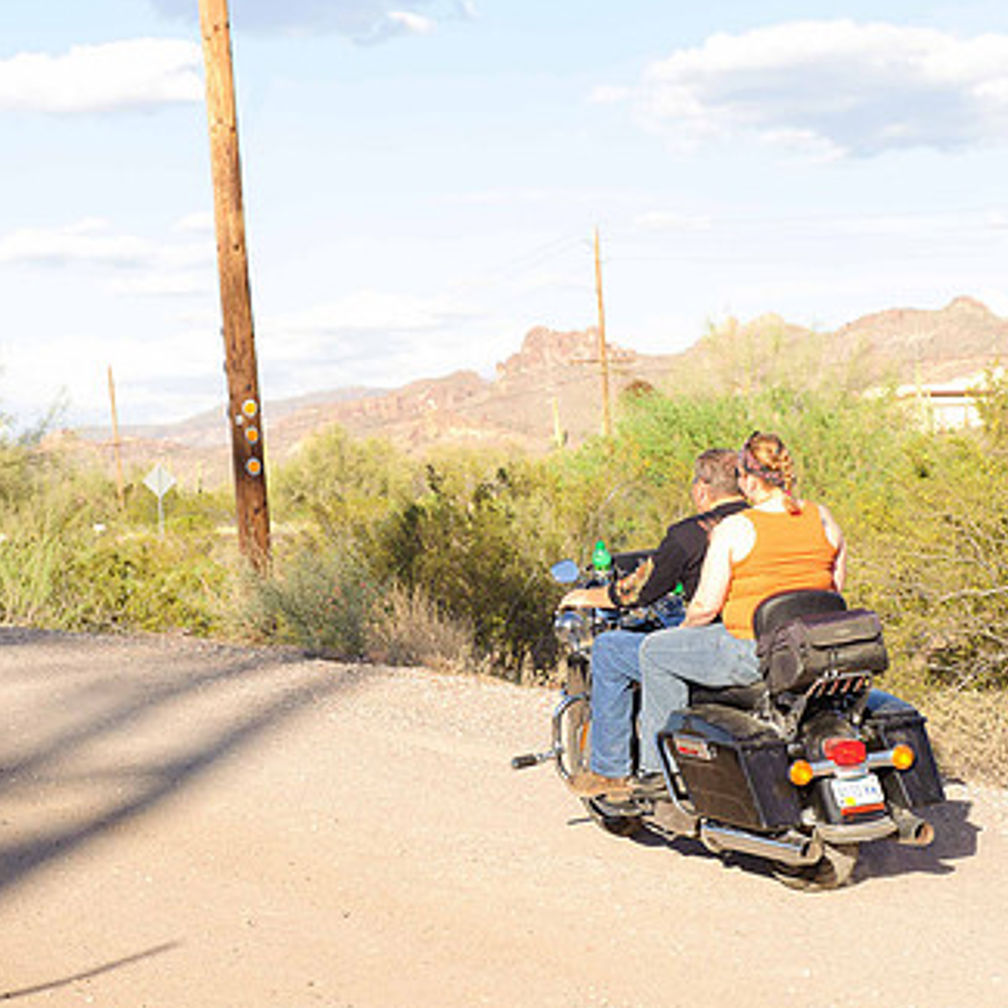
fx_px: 3492
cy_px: 561
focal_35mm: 106
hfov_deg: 16.4
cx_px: 568
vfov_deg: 16.4
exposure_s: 1/320
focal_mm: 70
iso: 200
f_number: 9
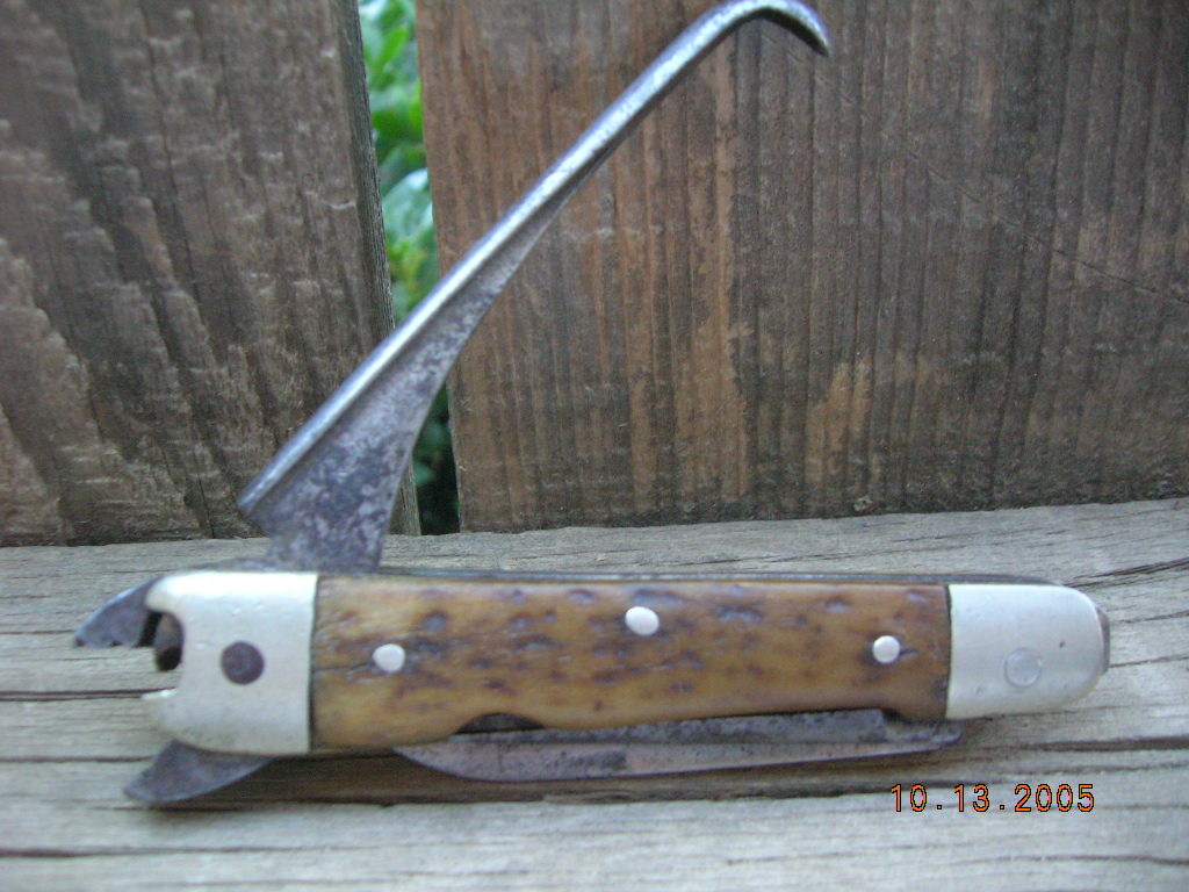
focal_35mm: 34
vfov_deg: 41.8
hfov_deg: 54.0
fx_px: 1168
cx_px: 594
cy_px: 446
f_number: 2.9
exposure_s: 1/60
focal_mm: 5.7
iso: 200
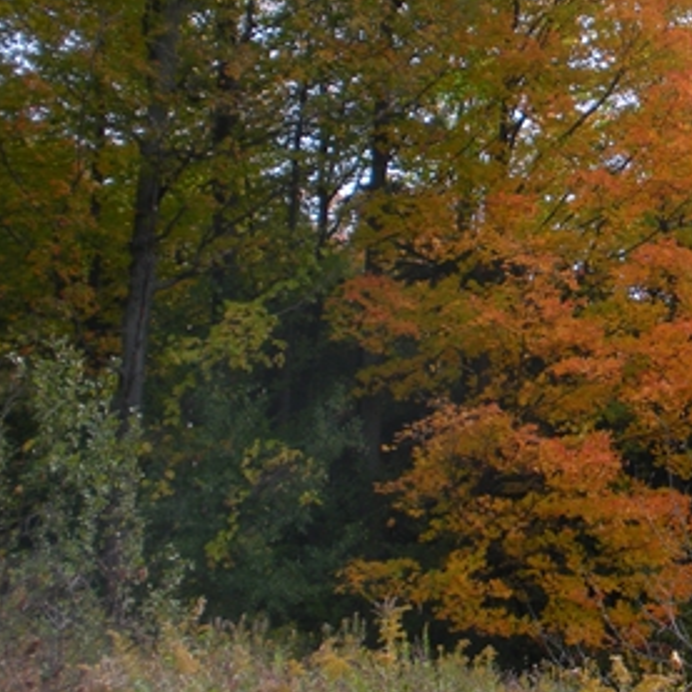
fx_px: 1561
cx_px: 704
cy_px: 177
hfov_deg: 23.8
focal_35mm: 69
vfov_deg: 24.7
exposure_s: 1/347
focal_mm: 6.3
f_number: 3.5
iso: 64
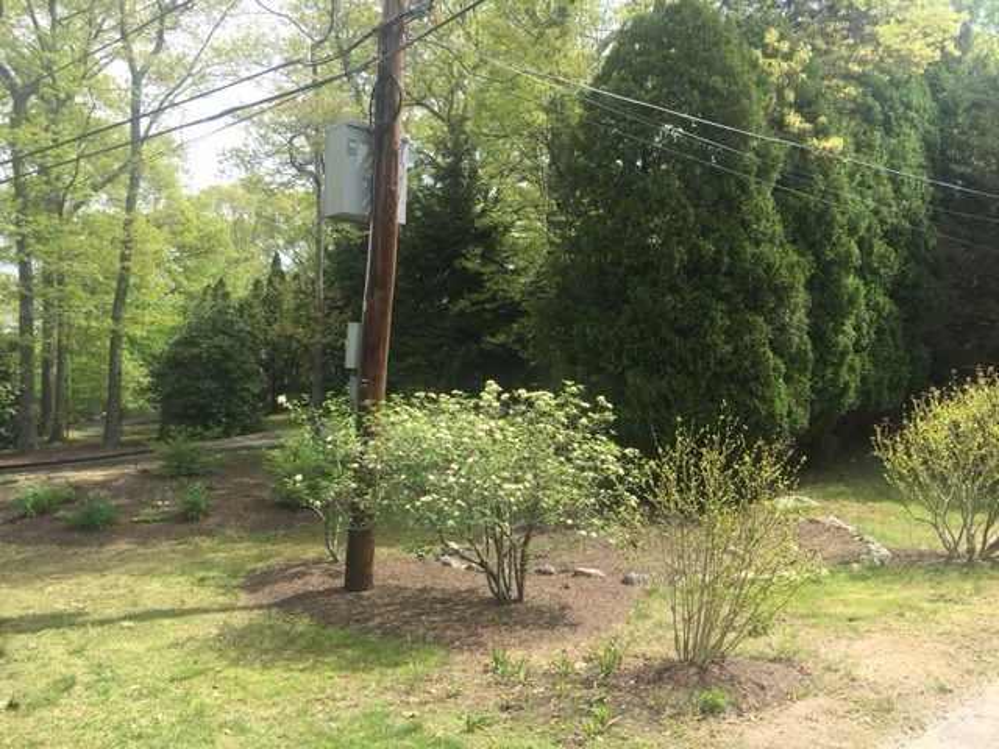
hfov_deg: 61.7
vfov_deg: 48.2
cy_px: 374
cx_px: 500
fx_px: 837
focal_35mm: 29
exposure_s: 1/739
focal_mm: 4.15
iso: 25
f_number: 2.2
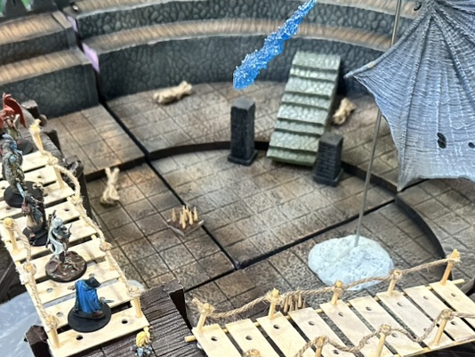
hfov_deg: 41.2
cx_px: 243
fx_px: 631
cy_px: 248
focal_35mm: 46
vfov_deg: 31.2
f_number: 1.78
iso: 400
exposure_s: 1/60
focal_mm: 6.86
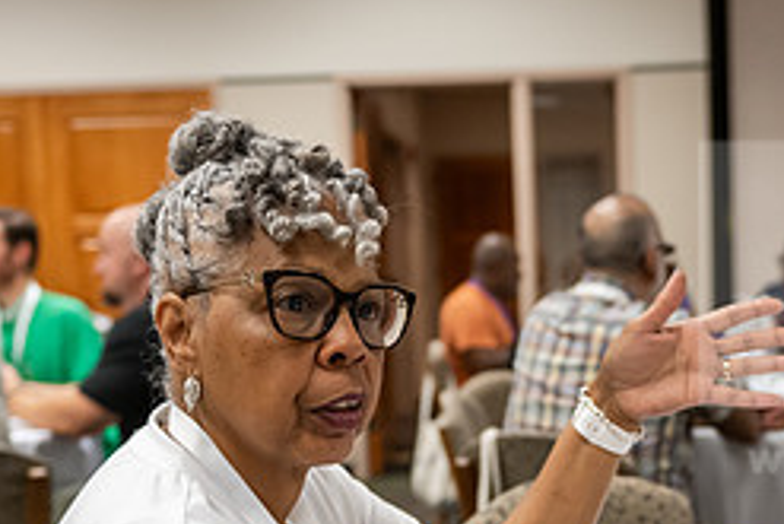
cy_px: 526
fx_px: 1634
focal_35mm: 75
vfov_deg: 17.8
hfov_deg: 26.6
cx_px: 603
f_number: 2.8
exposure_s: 1/160
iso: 1250
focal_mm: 32
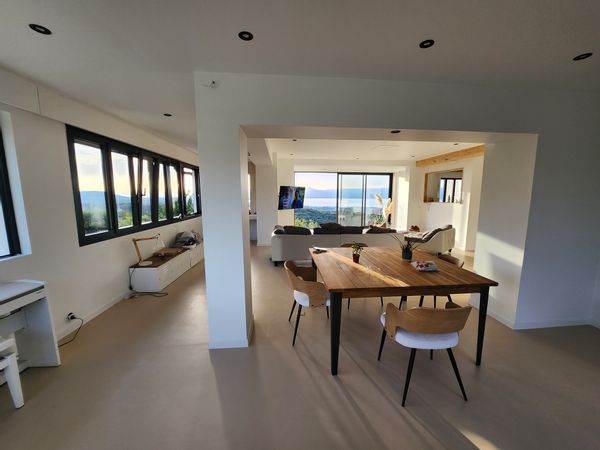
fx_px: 225
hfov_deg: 106.2
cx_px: 300
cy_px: 225
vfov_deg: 89.9
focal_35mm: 13
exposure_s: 1/100
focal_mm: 1.7
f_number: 2.2
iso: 40
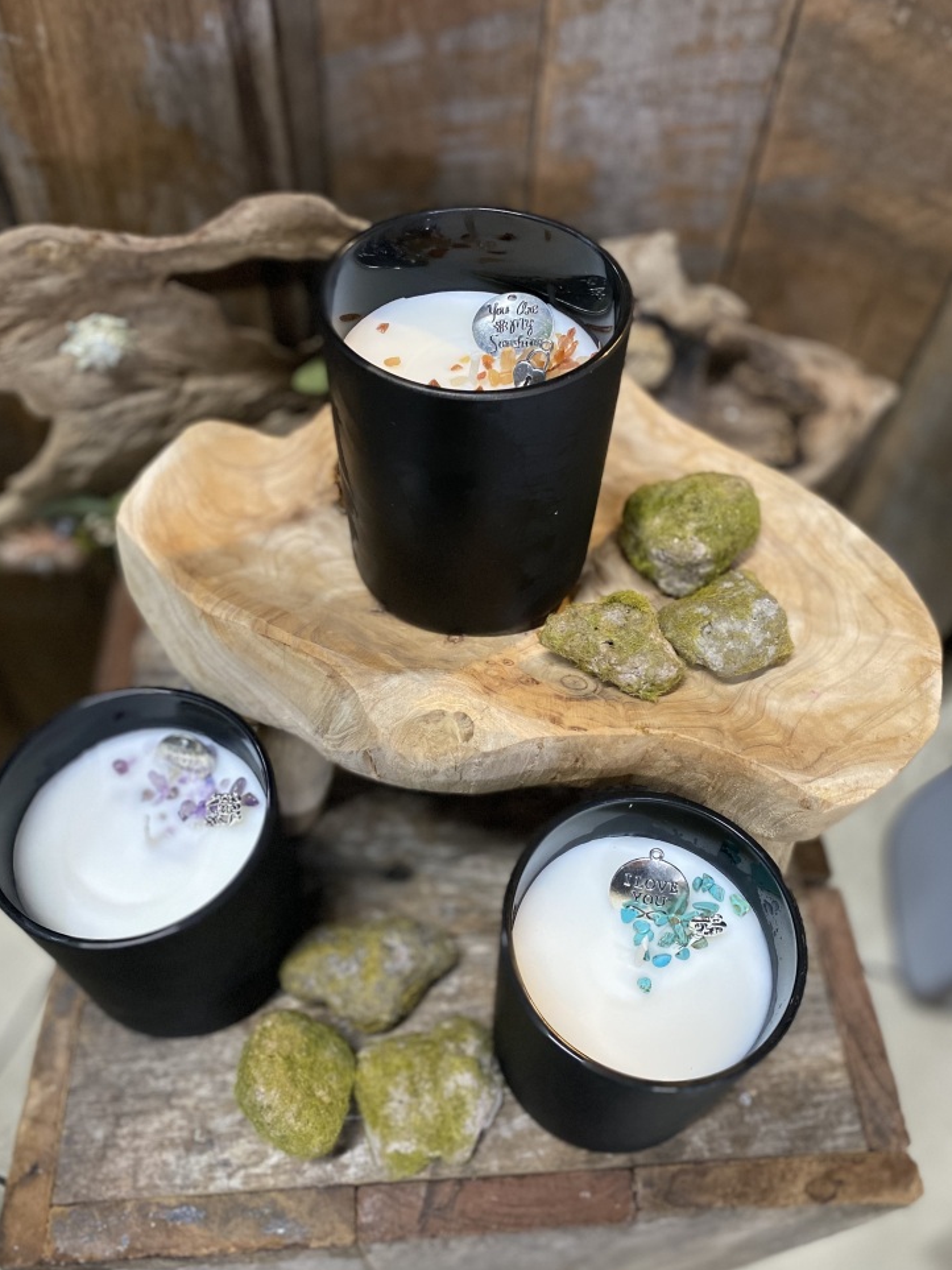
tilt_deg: -53.9
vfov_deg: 65.3
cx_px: 469
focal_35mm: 27
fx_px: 990
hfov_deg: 51.3
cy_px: 646
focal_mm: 4.25
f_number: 1.8
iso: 400
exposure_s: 1/50
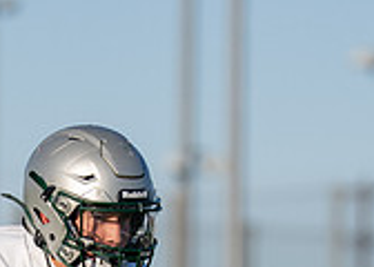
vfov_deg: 2.0
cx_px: 93
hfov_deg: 2.8
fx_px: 7520
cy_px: 469
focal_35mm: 708
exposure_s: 1/4000
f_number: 2.8
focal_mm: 152
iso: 160
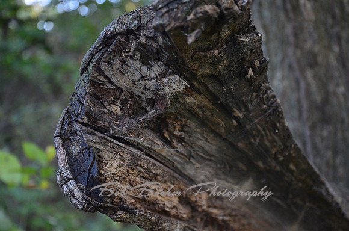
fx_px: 696
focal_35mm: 72
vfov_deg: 18.8
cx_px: 174
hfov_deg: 28.1
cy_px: 116
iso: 800
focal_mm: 48
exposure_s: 1/10
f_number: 5.6
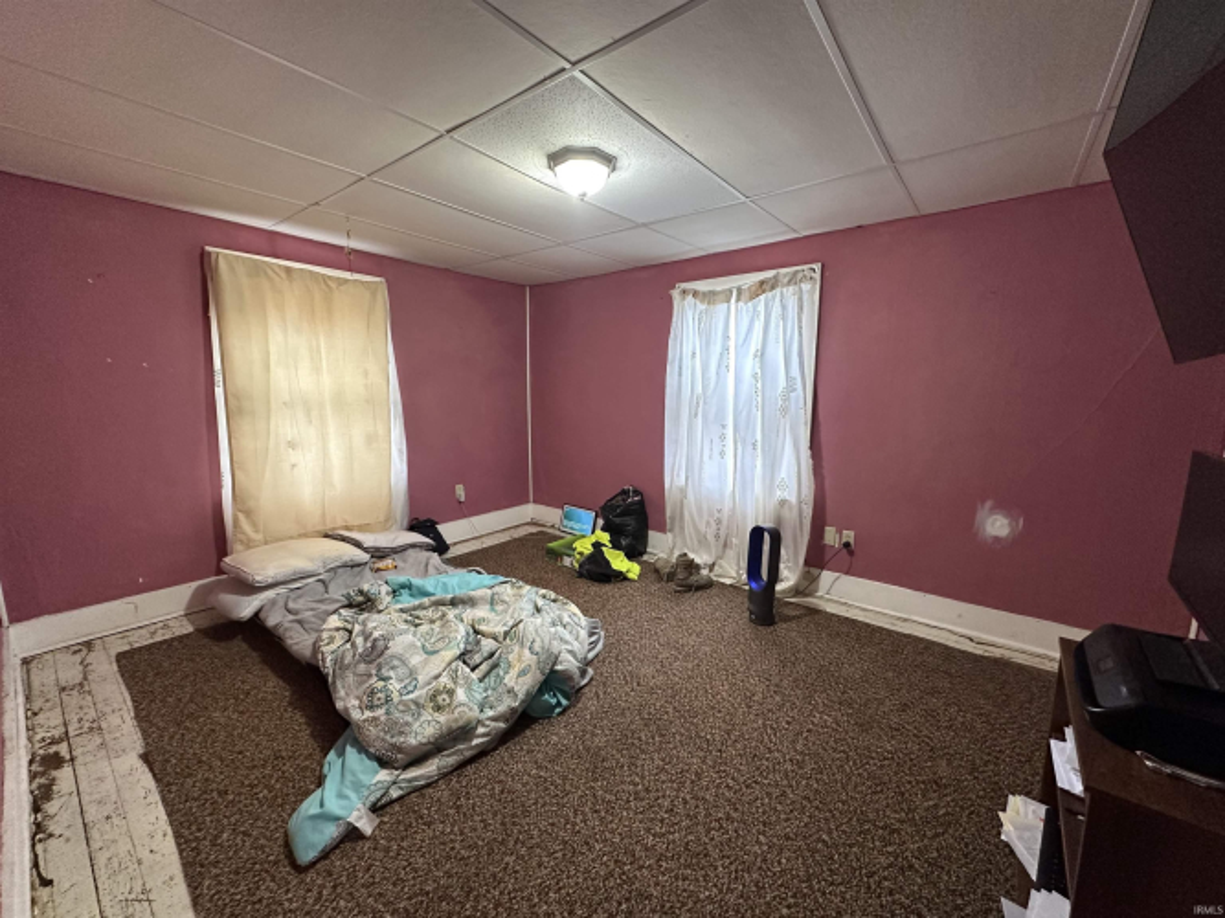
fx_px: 495
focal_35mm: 14
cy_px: 459
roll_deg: -0.2
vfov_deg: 85.7
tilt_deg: -7.4
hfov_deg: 102.1
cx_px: 612
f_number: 2.2
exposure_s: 1/60
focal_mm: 2.22
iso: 250
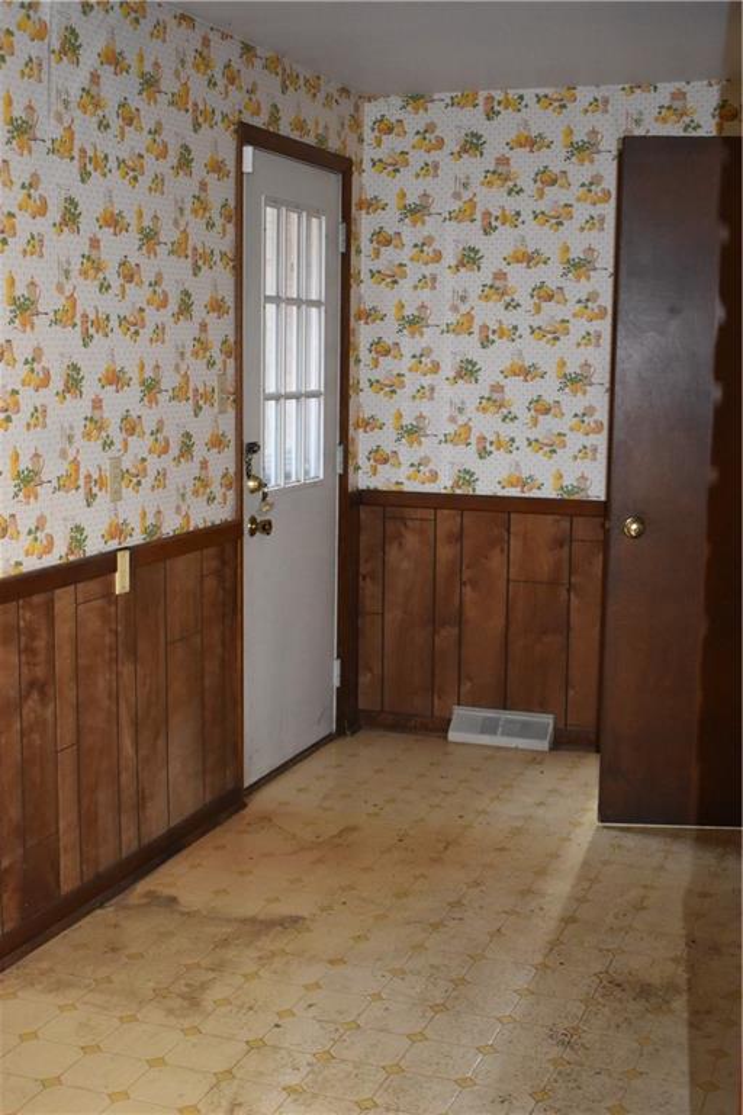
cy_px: 558
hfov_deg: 28.9
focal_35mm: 46
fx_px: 1439
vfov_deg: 42.3
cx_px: 372
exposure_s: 1/60
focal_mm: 31
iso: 3600
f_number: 4.2
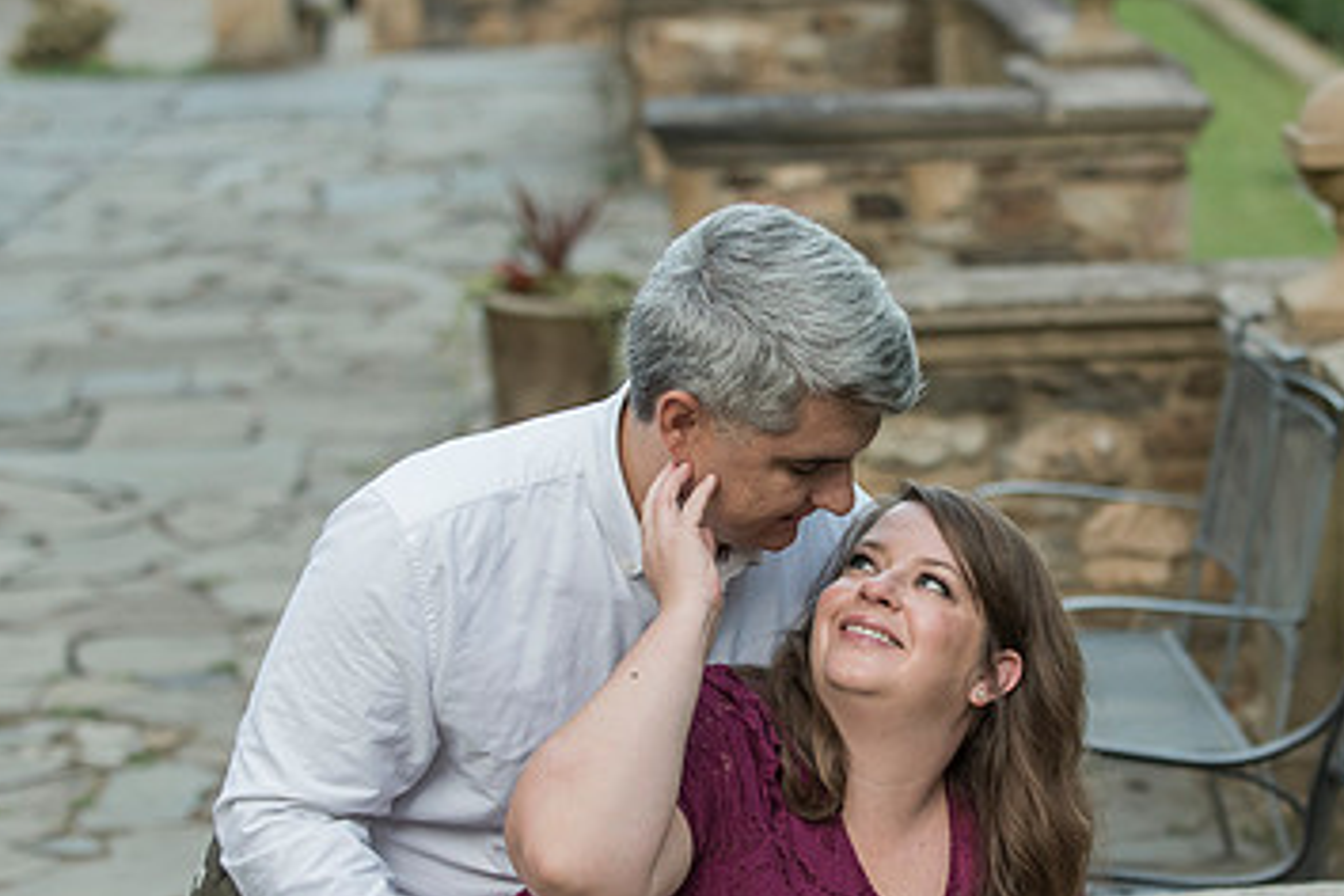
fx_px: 4816
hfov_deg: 15.9
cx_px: 906
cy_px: 599
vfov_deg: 10.6
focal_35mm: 129
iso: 800
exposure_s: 1/800
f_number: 3.2
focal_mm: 75
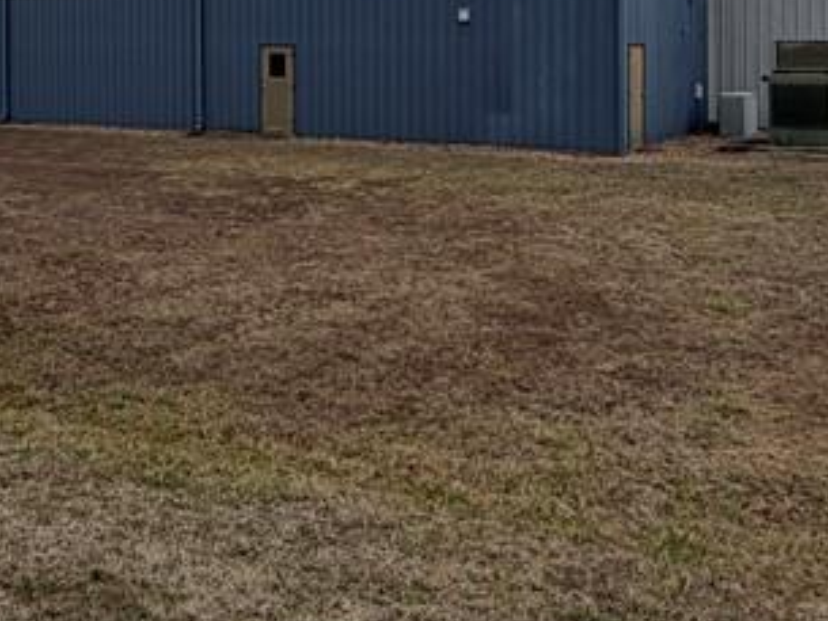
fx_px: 1125
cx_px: 318
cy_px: 43
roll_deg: +1.1
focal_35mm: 47
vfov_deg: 29.4
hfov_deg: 40.2
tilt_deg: -1.5
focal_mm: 2.22
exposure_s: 1/1613
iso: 20
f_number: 2.2
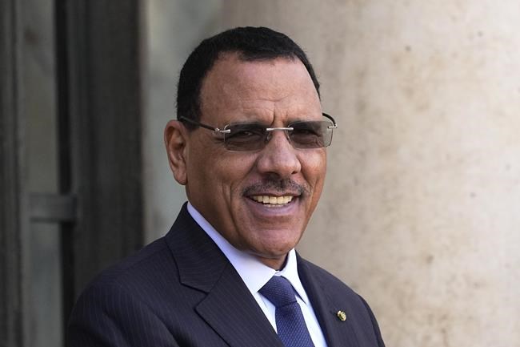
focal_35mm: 454
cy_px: 174
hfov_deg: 4.5
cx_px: 260
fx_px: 6556
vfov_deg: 3.0
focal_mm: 303
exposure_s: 1/1000
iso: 1600
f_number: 5.6
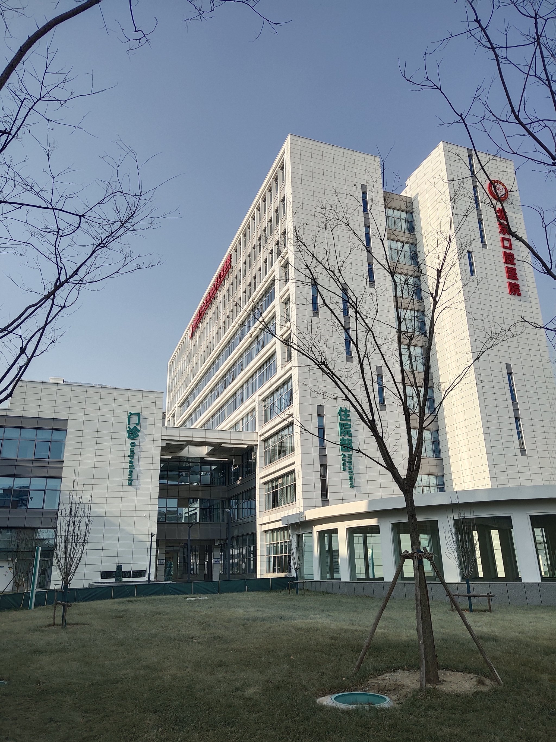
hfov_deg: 48.2
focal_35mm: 29
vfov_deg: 61.7
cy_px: 371
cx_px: 278
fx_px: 621
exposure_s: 1/1667
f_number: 1.8
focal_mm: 4.27
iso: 50
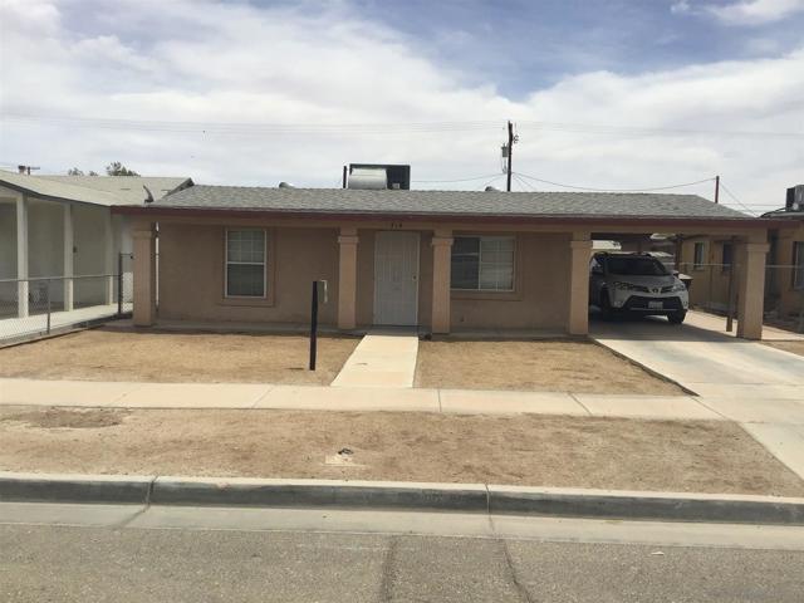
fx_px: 720
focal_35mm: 31
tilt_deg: -3.2
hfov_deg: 58.4
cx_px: 402
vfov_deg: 45.4
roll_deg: +0.0
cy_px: 302
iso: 25
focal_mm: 3.3
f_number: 2.4
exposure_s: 1/2809
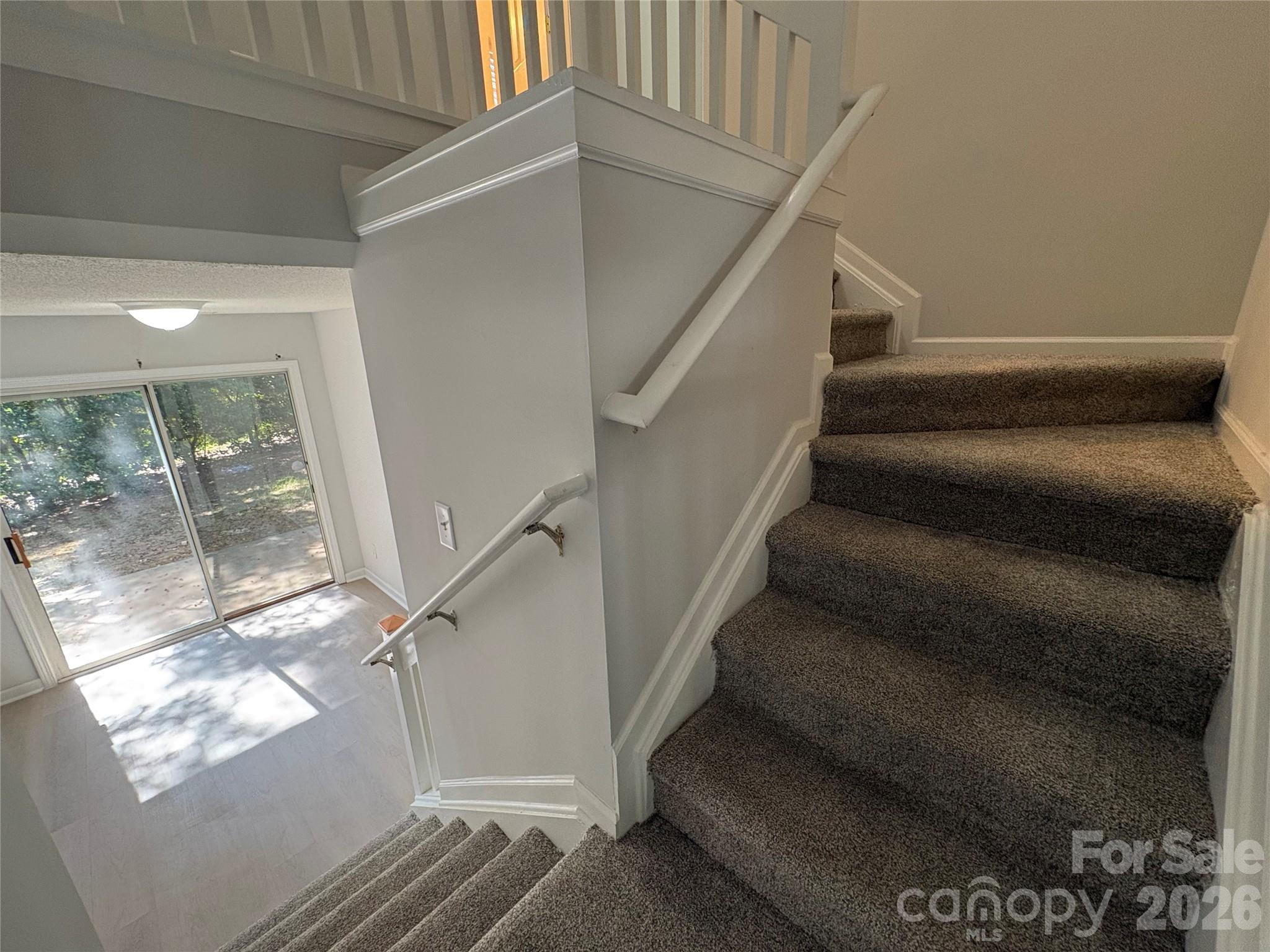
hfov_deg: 102.1
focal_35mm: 14
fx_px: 514
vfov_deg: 85.7
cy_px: 476
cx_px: 635
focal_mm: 2.22
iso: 320
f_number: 2.2
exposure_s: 1/60
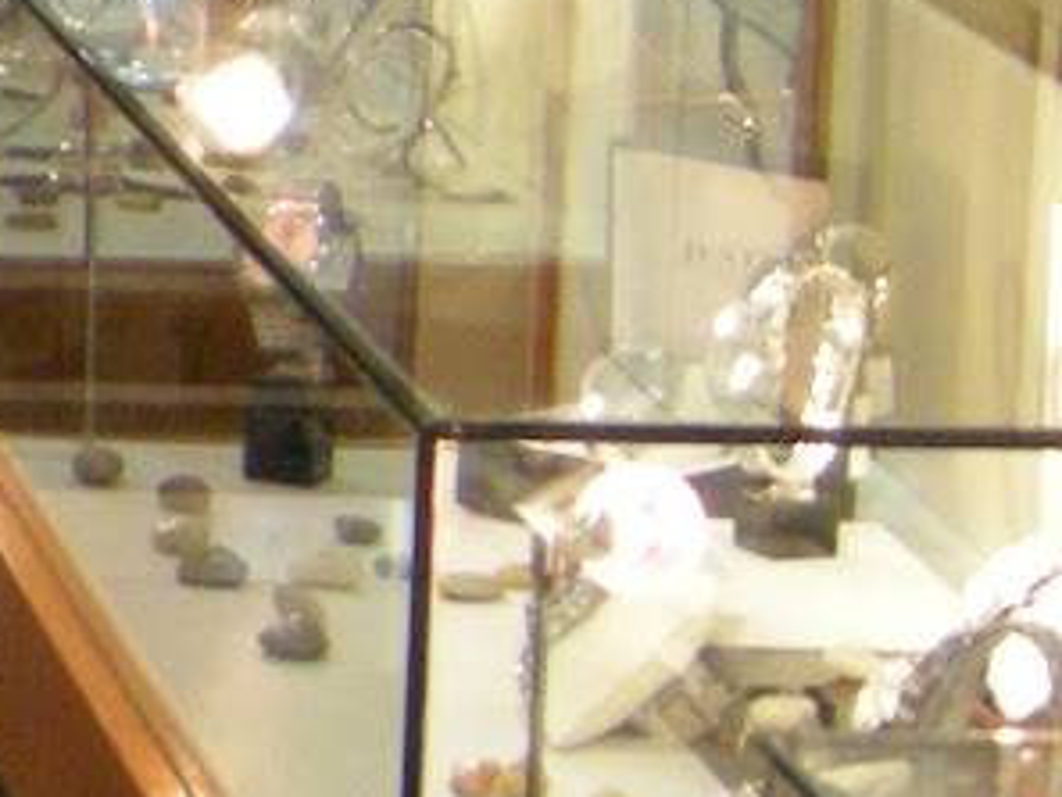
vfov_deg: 6.1
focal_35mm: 241
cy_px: -482
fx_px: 7397
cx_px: -1627
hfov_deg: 7.6
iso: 261
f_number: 2.7
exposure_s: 1/61.1
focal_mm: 7.5
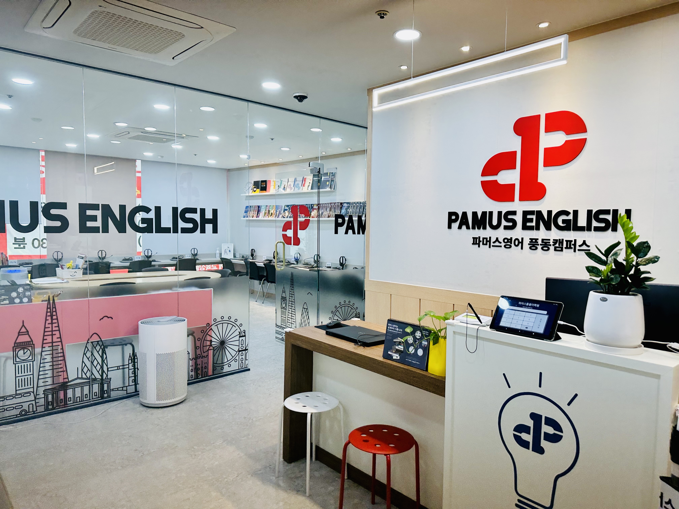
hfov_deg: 71.6
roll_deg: -0.7
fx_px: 471
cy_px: 254
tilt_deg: -4.2
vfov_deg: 56.8
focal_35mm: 24
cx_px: 340
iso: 100
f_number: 1.78
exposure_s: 1/130
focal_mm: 6.86
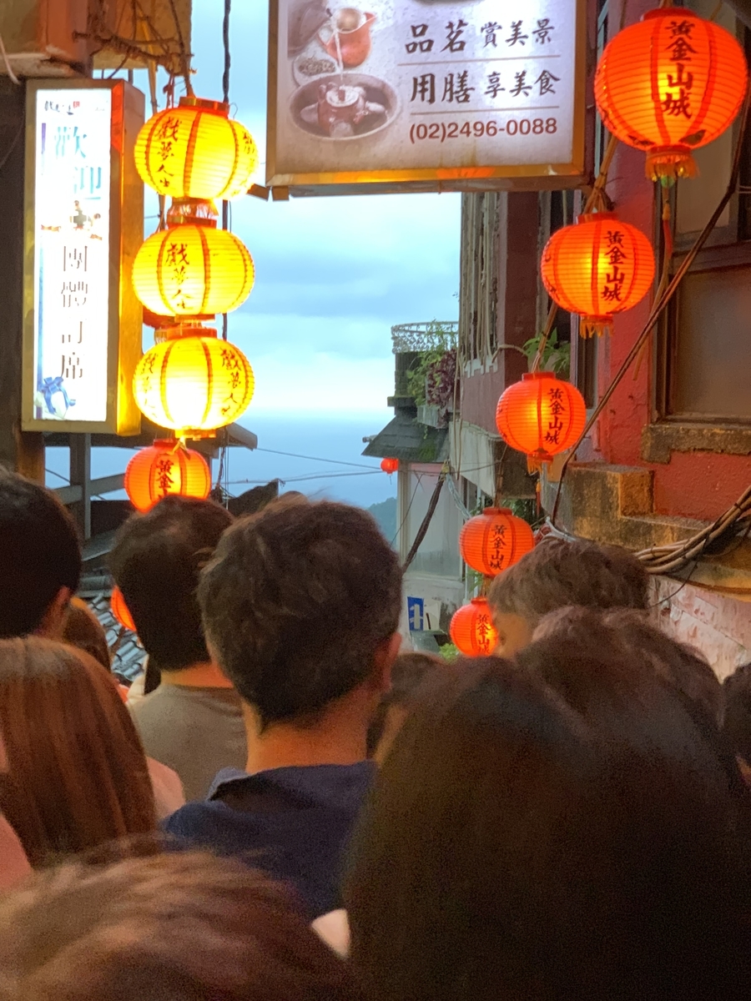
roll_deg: -2.1
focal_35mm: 52
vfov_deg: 36.8
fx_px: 1504
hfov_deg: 28.0
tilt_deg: -1.3
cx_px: 376
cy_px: 500
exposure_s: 1/40
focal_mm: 6
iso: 500
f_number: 2.4
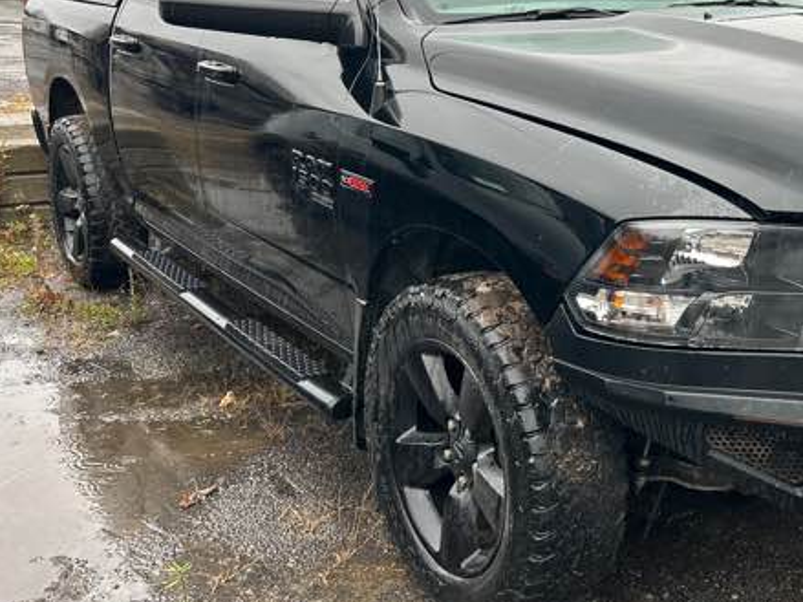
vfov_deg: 29.0
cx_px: 611
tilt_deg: -12.6
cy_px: 242
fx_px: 1160
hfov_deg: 37.2
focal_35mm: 50
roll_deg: -0.8
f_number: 1.5
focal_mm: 5.7
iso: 80
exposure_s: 1/121
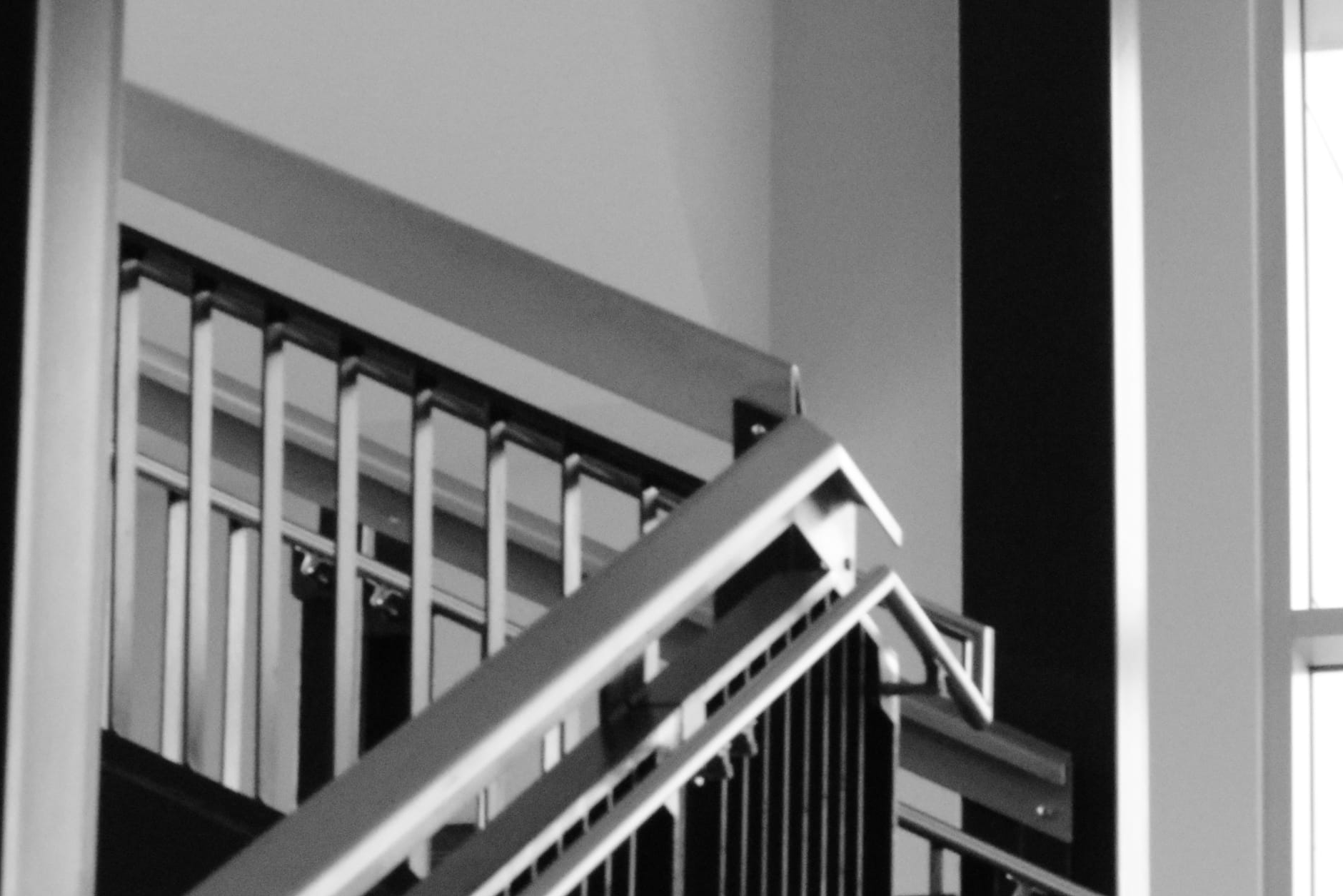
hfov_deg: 10.4
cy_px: 791
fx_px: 7358
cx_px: 168
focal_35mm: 197
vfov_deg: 7.0
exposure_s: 1/125
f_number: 11
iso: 6400
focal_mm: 55
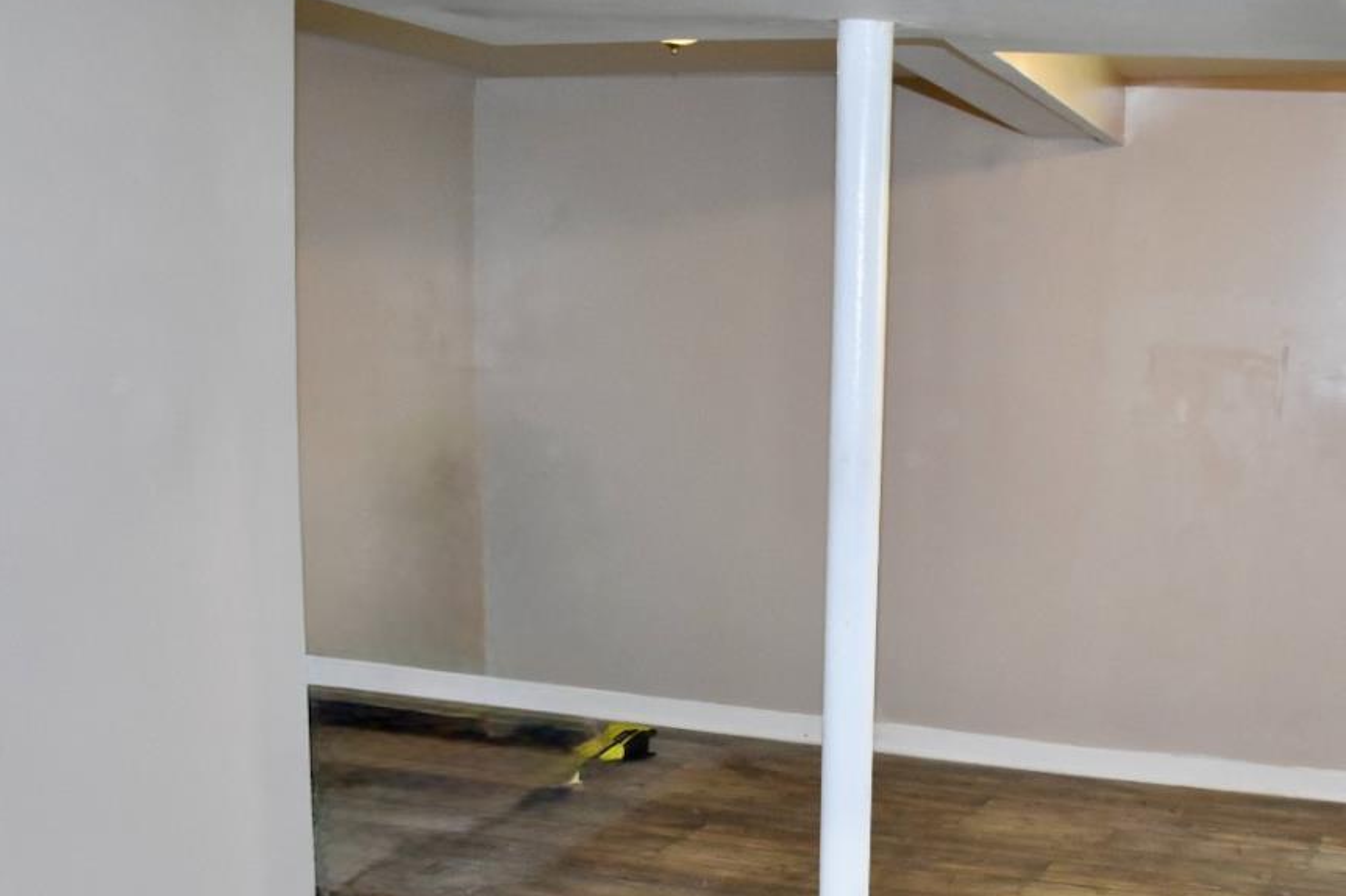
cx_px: 818
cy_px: 690
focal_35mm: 47
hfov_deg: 41.7
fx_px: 1757
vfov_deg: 28.1
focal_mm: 18
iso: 1600
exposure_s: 1/125
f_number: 3.5
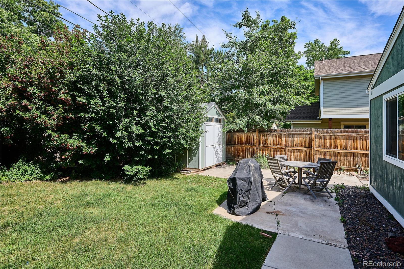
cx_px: 202
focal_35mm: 18
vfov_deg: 68.9
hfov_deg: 91.6
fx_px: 196
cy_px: 134
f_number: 10
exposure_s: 1/500
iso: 400
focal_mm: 17.5
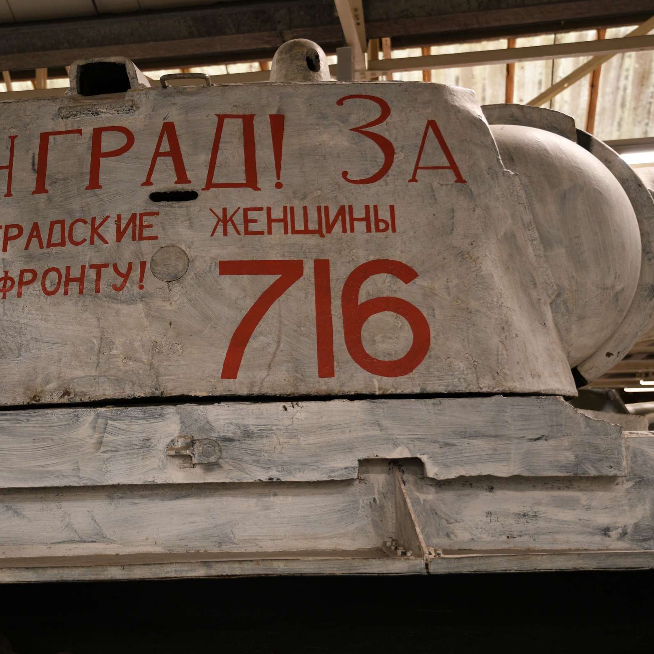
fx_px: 1154
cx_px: 210
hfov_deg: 31.4
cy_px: 325
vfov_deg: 31.6
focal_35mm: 54
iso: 500
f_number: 3.2
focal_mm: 28
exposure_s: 1/25
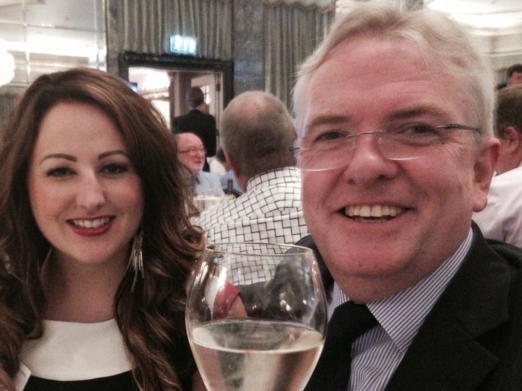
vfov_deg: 30.7
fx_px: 709
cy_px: 249
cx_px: 175
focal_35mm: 47
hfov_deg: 40.0
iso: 800
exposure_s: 1/15
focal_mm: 4.12
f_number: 2.4
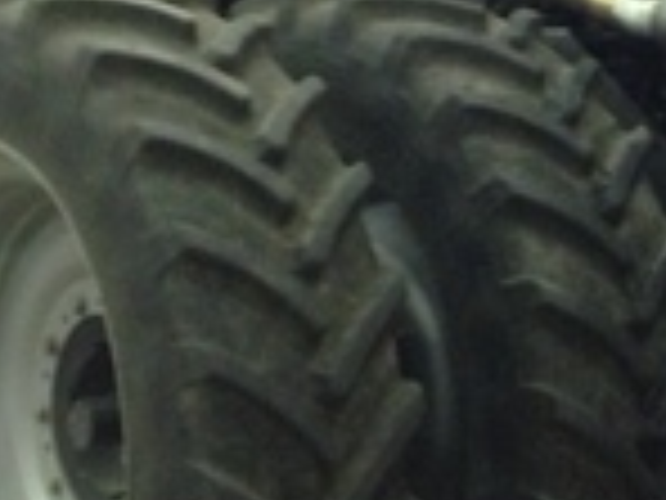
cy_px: 189
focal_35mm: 121
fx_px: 2328
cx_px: 675
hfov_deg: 15.9
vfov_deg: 12.2
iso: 400
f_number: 2.4
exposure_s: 1/20
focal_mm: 4.13
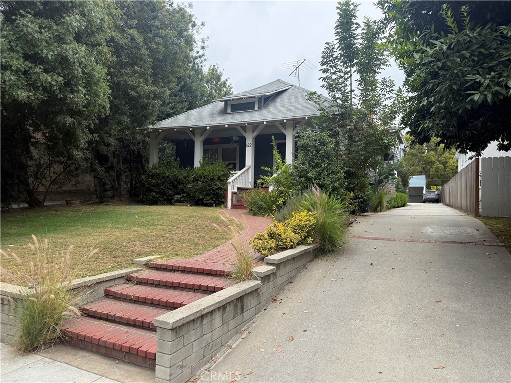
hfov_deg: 71.6
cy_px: 192
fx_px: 354
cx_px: 256
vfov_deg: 56.8
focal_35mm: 24
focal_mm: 6.76
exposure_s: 1/2801
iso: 100
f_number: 1.78
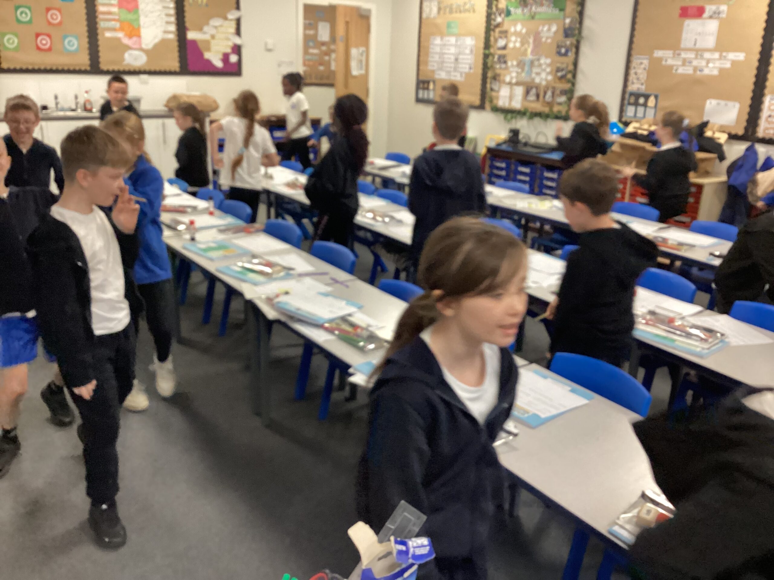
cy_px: 290
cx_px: 387
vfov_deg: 45.4
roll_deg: -3.3
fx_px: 693
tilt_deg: -18.7
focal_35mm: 31
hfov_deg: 58.4
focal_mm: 3.3
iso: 250
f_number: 2.4
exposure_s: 1/60
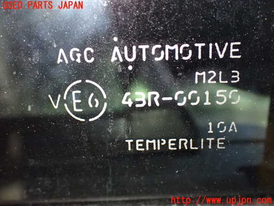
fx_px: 325
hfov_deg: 45.8
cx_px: 137
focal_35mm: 41
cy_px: 103
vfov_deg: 35.1
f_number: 2.8
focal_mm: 7.31
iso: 1600
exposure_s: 1/30
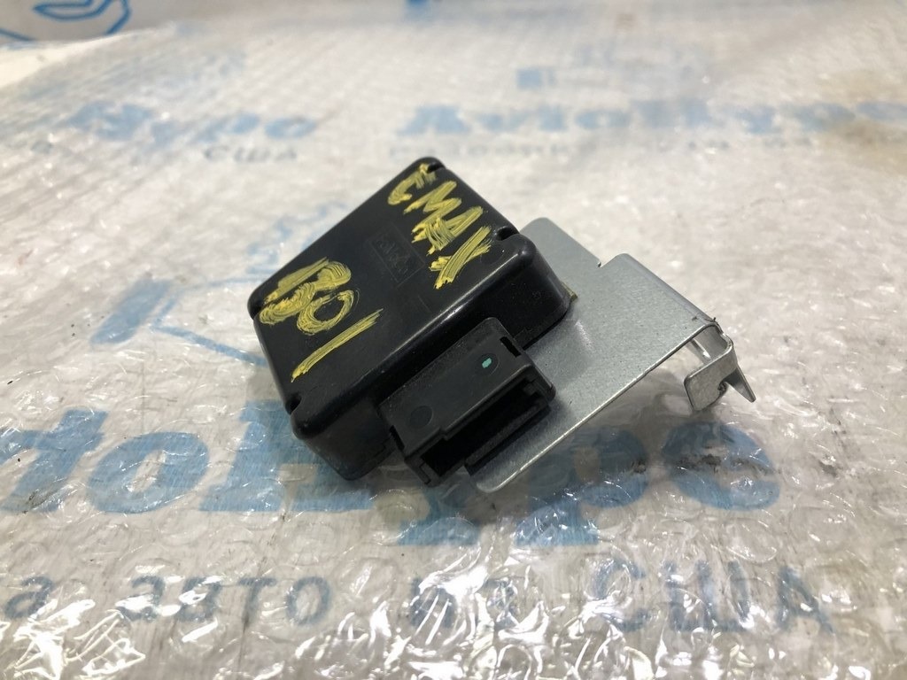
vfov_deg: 49.7
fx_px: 734
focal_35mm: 28
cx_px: 454
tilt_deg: -34.2
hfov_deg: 63.4
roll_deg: +5.3
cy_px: 340
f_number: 1.8
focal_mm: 4
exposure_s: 1/33
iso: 32
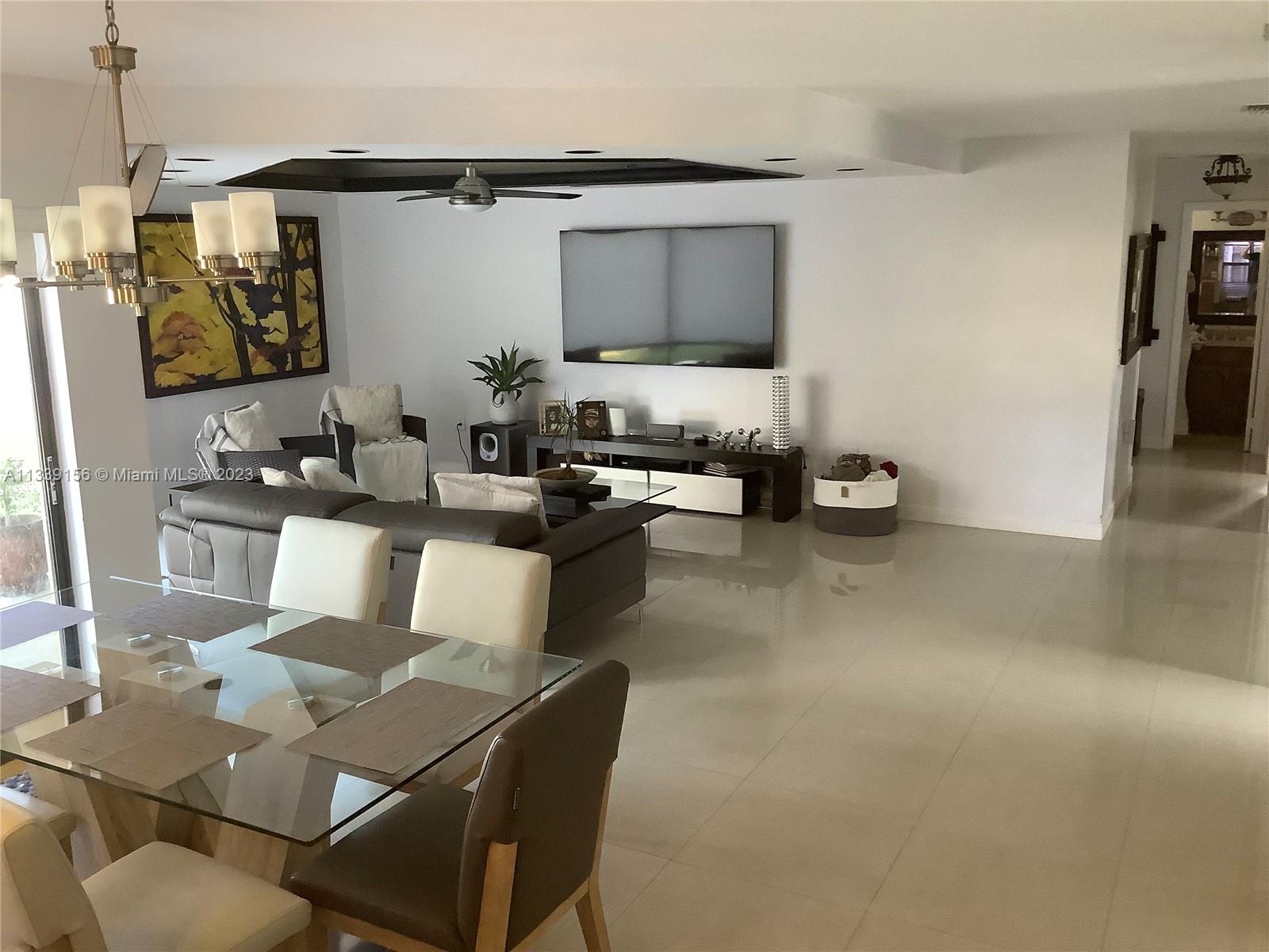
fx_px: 1136
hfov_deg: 58.4
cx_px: 634
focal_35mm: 31
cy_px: 476
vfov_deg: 45.4
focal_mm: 3.3
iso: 320
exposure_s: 1/40
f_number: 2.4
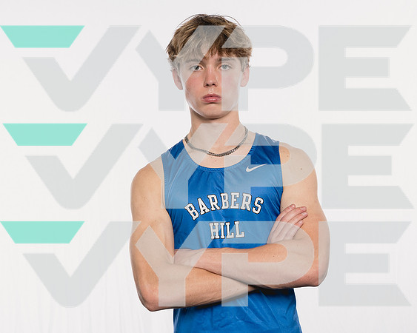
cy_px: 166
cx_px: 237
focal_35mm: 63
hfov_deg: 29.8
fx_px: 782
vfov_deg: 24.1
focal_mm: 53
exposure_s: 1/250
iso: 640
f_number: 5.6
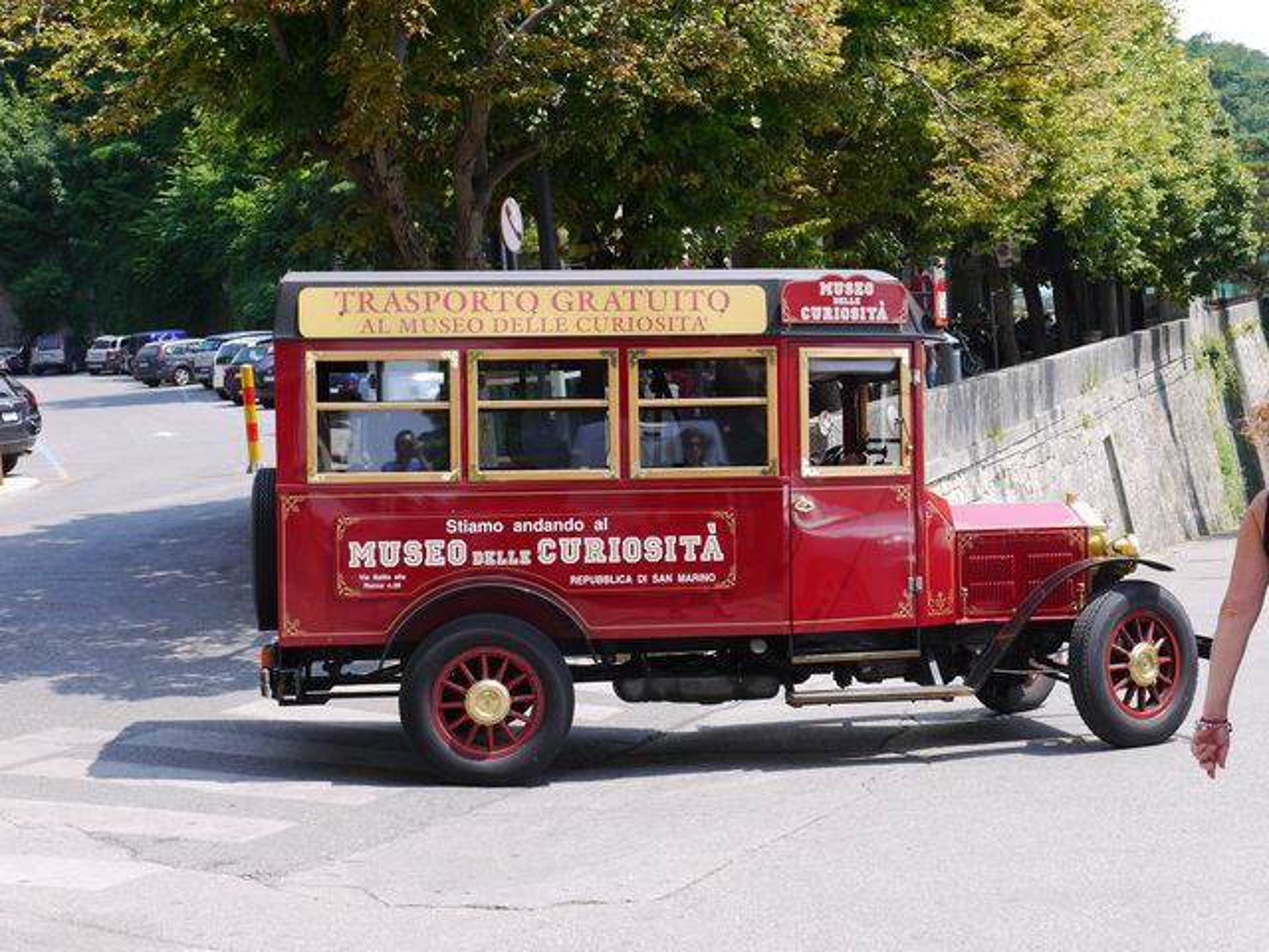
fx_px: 2053
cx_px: 634
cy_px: 476
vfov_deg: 26.1
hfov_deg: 34.3
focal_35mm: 56
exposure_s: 1/200
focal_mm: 28
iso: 160
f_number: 8
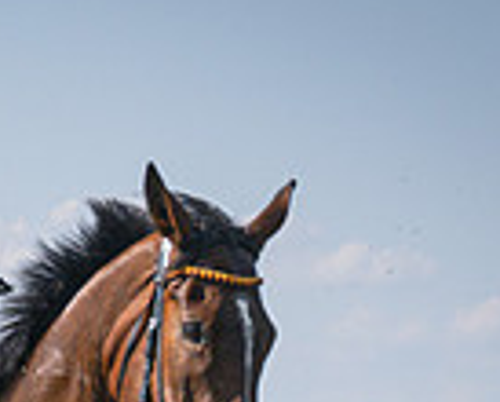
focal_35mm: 500
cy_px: 815
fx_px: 7410
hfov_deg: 3.9
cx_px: 288
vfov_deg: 3.1
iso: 400
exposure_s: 1/3200
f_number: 4
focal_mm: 70
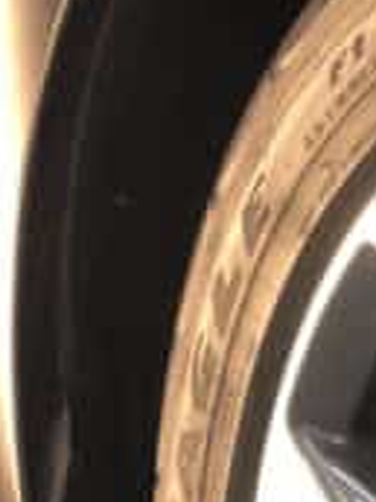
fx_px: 4475
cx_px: 767
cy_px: -117
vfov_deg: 6.4
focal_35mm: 309
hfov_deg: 4.7
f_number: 2.4
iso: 100
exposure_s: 1/42
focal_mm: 6
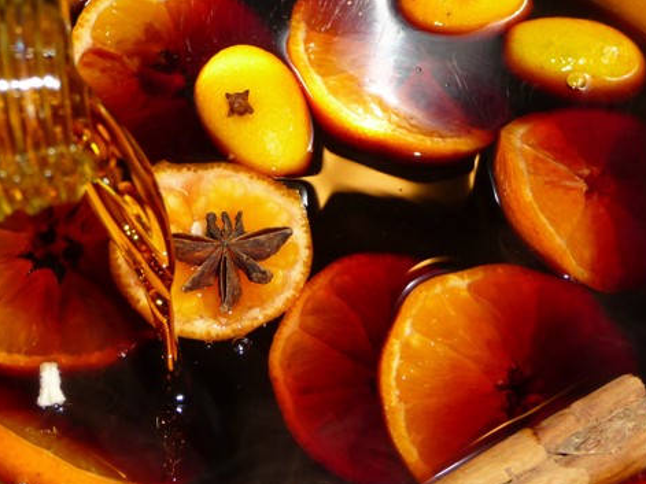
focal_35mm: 68
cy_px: 218
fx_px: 1269
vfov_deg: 21.6
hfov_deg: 28.5
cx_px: 259
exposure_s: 1/30
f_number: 4.2
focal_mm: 8.5
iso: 100
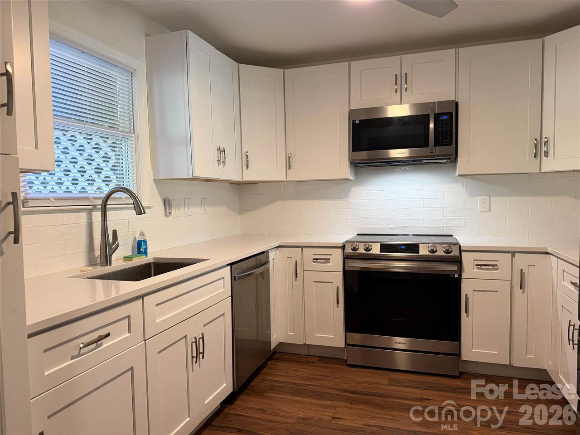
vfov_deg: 56.8
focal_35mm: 24
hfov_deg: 71.6
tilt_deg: -3.3
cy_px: 218
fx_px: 402
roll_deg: +1.4
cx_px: 290
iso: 320
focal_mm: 6.76
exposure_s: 1/60
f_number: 1.78
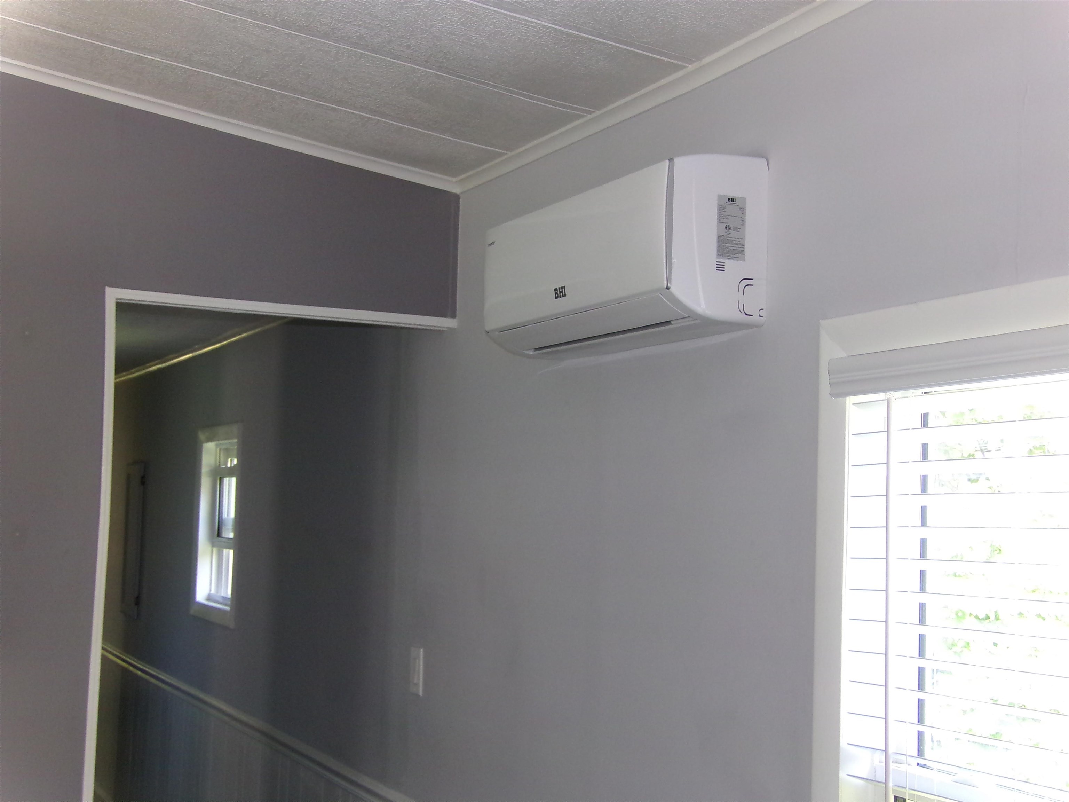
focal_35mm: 49
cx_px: 534
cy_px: 401
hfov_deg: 38.9
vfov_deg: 29.7
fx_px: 1513
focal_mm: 8.7
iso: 200
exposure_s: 1/34
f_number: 3.8
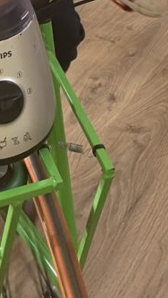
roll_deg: -0.2
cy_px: -131
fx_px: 687
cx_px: 74
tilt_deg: -19.6
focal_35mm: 87
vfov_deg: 21.2
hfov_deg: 13.9
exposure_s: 1/50
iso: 100
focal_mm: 4.2
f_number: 1.6
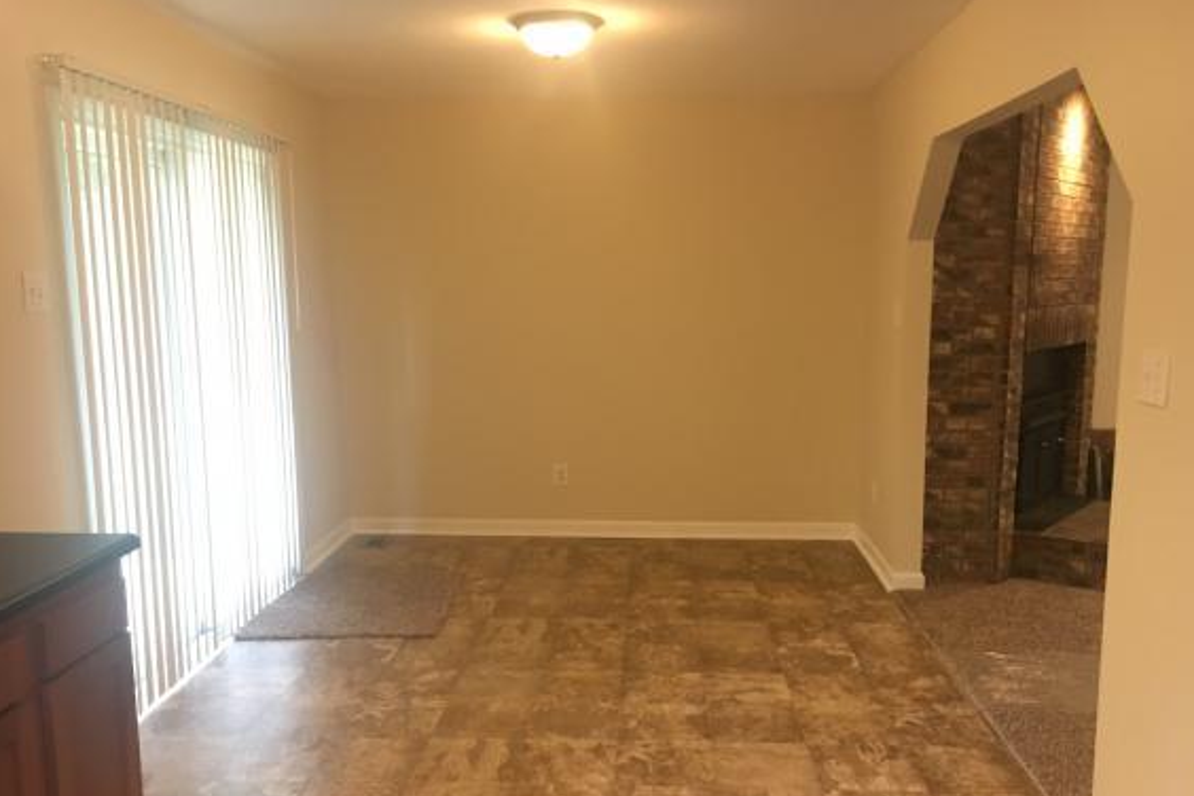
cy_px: 442
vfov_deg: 42.3
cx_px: 605
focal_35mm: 31
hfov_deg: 60.3
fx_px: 1028
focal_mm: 4.15
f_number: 2.2
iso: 200
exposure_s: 1/30
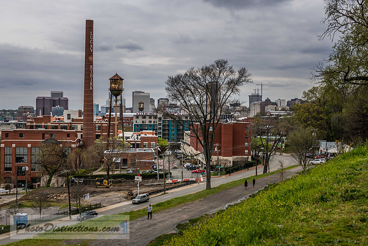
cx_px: 184
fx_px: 461
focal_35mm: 45
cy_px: 123
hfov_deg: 43.6
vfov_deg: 29.9
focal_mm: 45
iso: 100
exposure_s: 1/100
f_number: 7.1
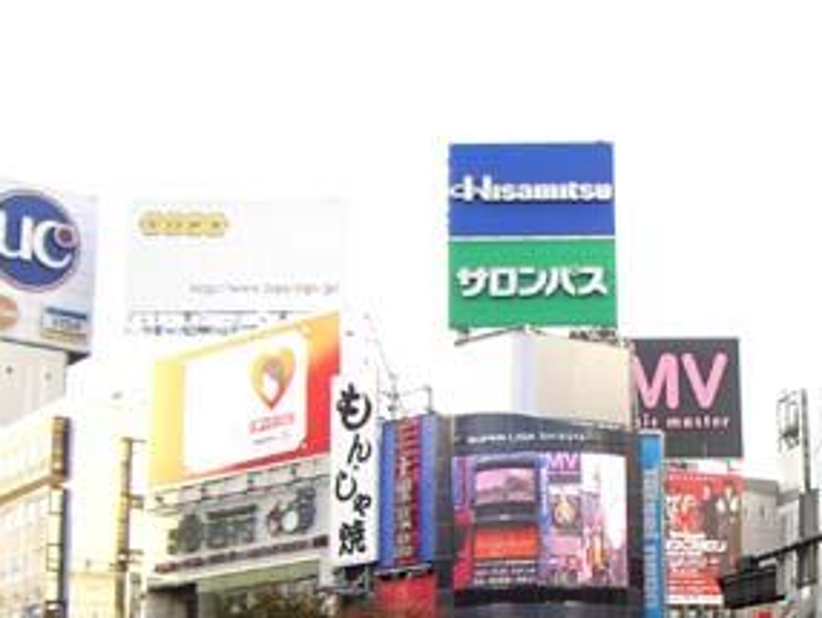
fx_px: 1735
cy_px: 591
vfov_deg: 19.7
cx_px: 670
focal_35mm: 73
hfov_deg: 26.1
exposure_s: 1/80
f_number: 4.3
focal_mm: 6.2
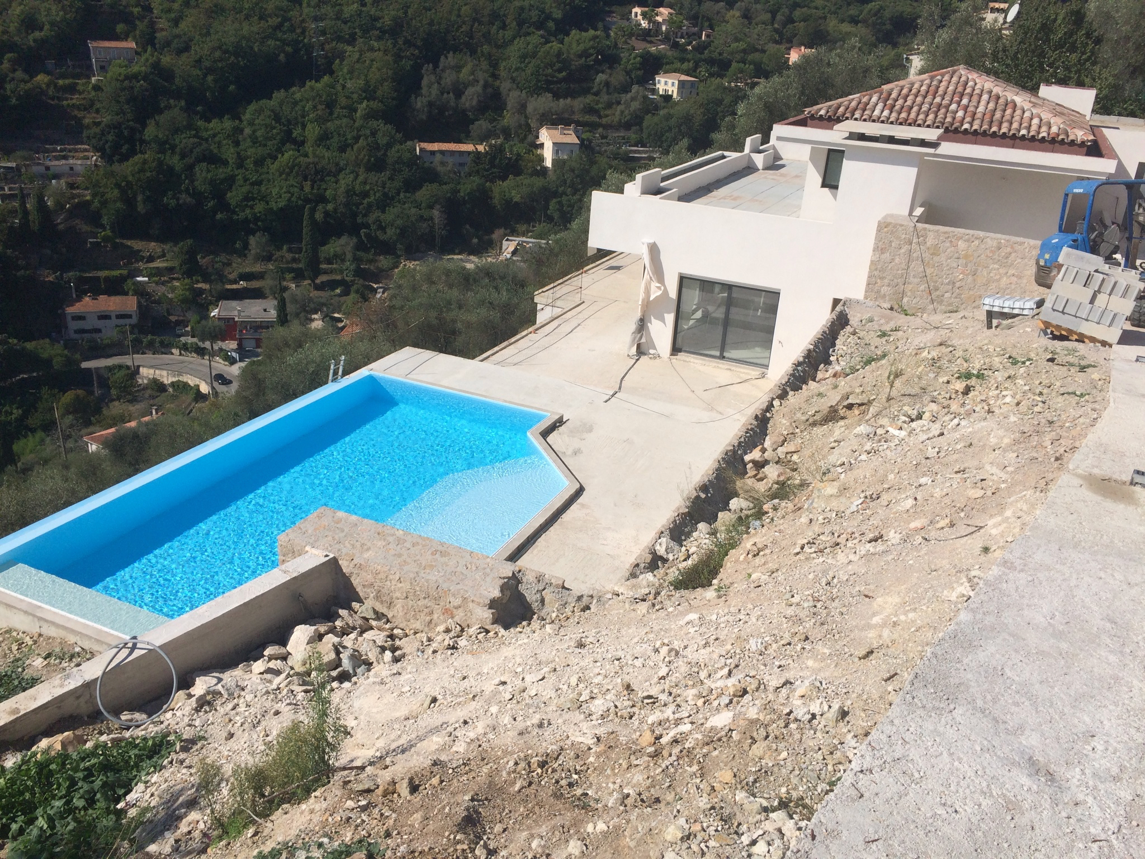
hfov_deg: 61.7
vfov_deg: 48.2
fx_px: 959
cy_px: 430
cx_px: 572
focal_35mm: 29
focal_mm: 4.15
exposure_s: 1/4566
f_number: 2.2
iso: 32
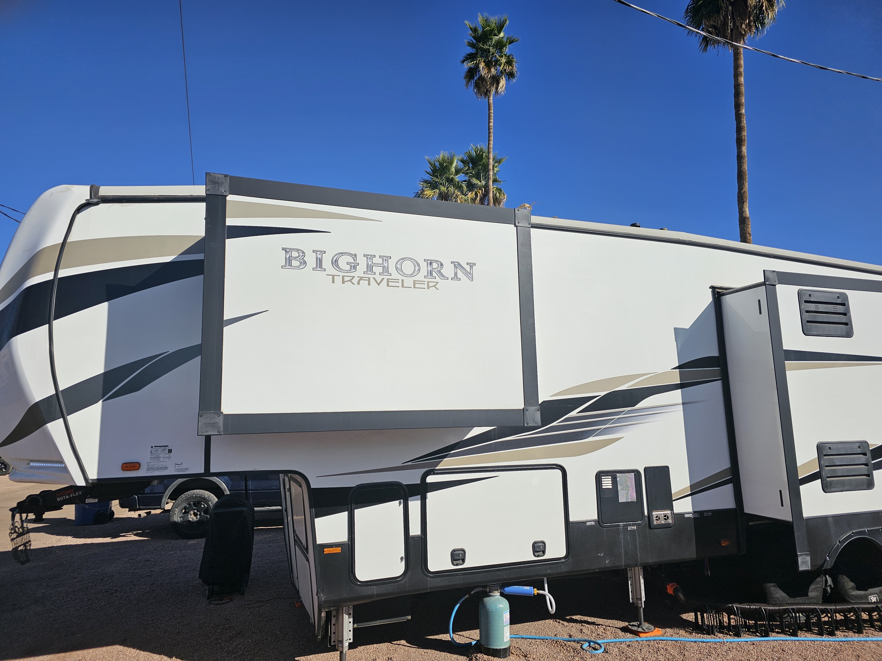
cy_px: 330
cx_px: 441
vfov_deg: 58.9
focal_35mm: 23
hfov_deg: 73.9
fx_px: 586
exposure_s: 1/1894
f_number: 1.7
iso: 12
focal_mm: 6.3
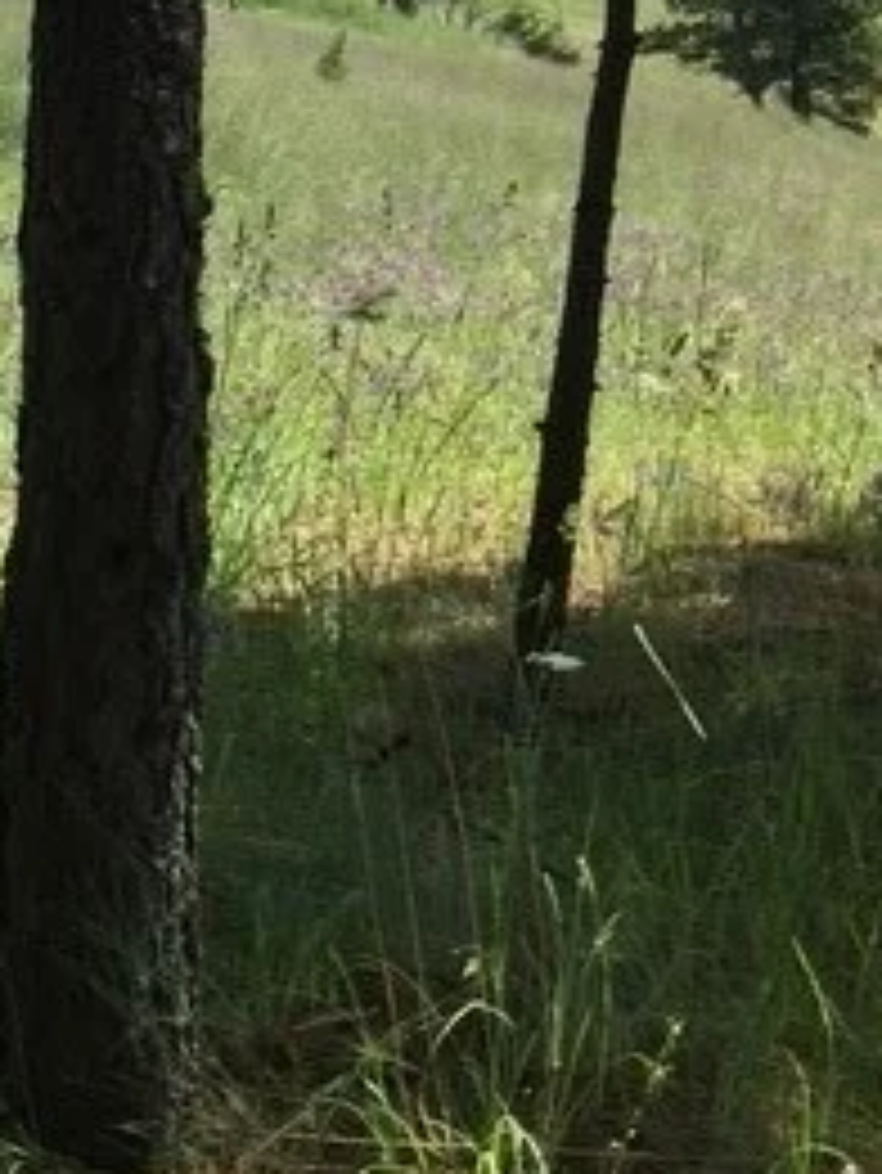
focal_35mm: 71
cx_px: 922
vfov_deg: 26.6
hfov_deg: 20.0
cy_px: 139
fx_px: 2410
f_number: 2.2
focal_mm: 4.15
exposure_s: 1/1014
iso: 32
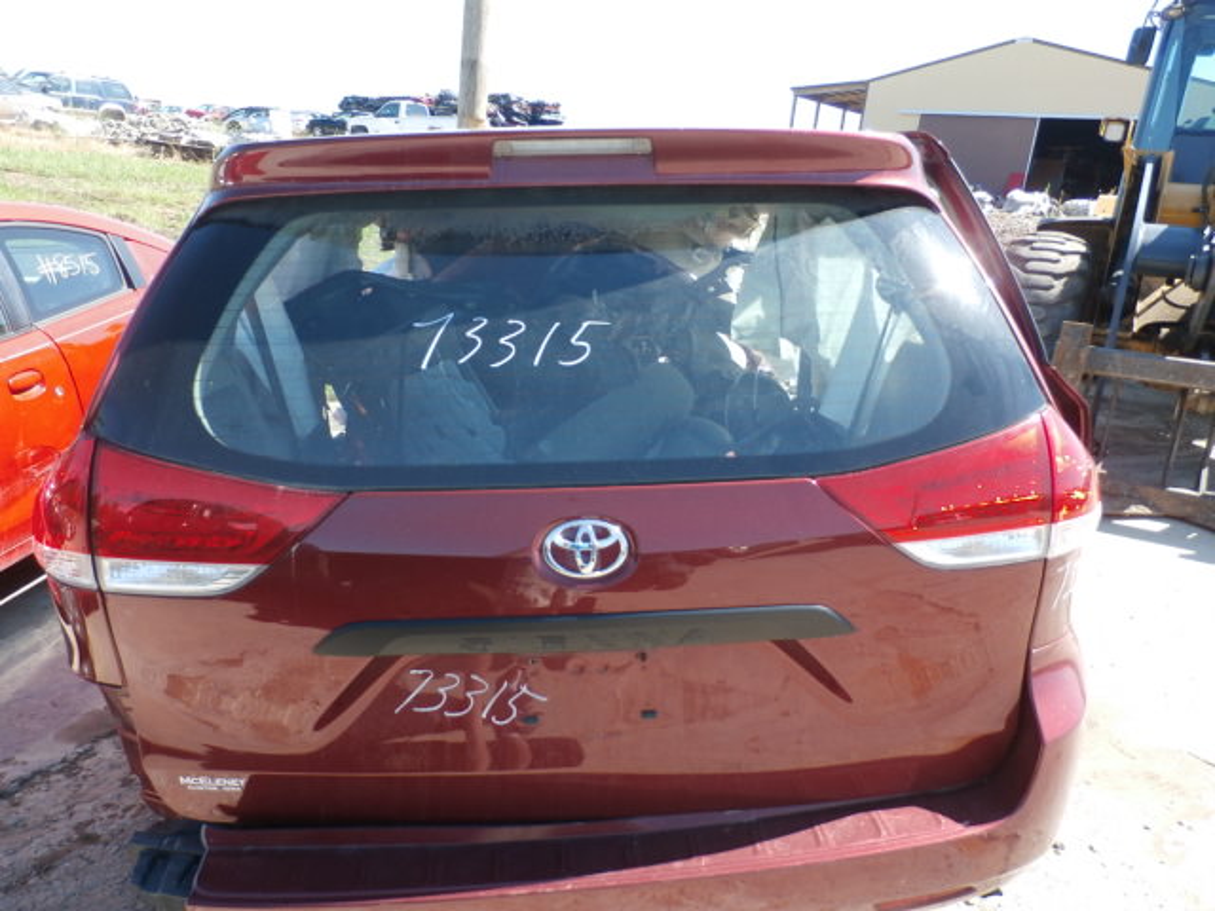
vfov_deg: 54.9
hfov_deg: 69.4
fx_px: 877
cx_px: 608
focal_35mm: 25
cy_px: 456
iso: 100
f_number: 3
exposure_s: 1/250
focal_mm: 4.5
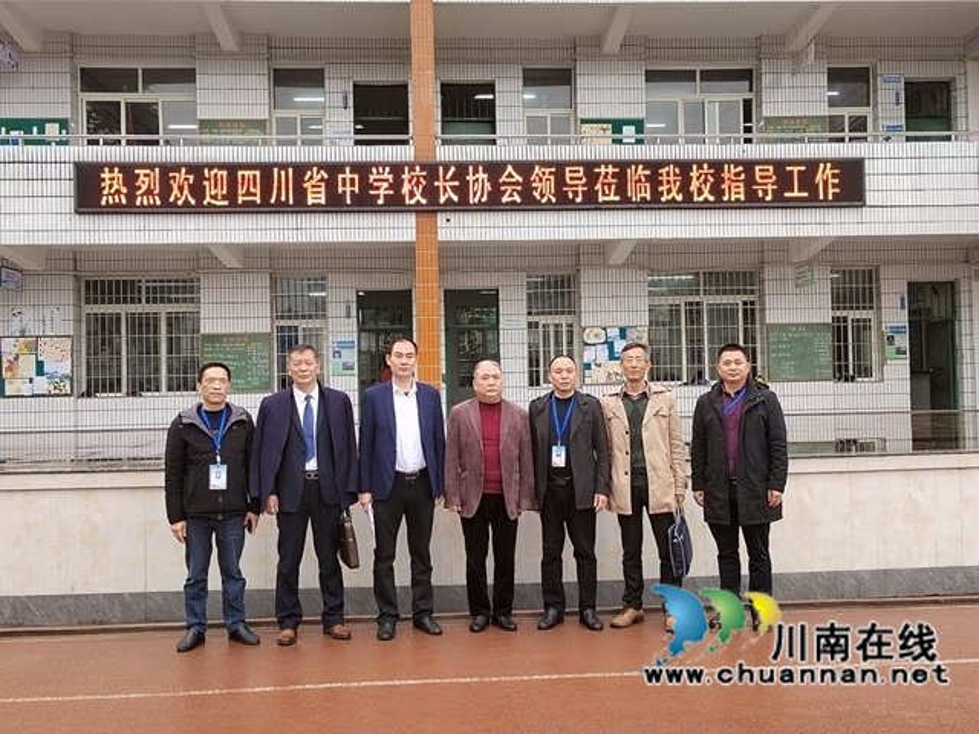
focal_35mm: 34
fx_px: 962
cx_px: 490
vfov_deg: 41.8
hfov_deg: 54.0
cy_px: 367
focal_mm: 5.52
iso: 375
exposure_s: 1/120
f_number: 1.9
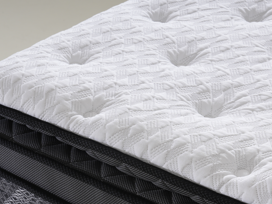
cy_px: 182
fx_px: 959
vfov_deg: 12.1
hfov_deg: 16.1
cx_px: 139
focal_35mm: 122
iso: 100
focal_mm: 60
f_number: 10
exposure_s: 1/125
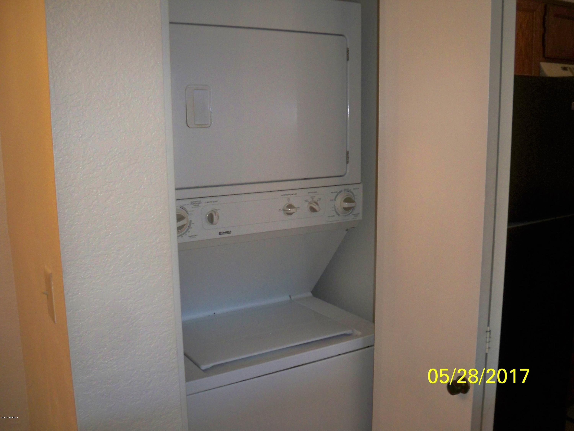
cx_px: 287
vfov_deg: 40.7
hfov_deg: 52.6
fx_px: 580
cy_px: 216
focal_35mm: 35
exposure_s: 1/60
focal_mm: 6.3
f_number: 3.1
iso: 200
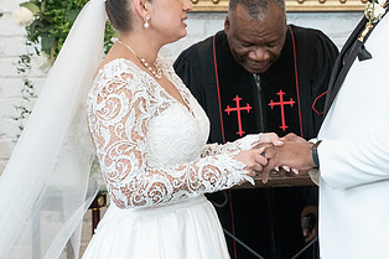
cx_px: 288
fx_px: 1674
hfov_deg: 13.2
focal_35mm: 155
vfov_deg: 8.8
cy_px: 74
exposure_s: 1/100
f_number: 4
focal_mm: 70
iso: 2000
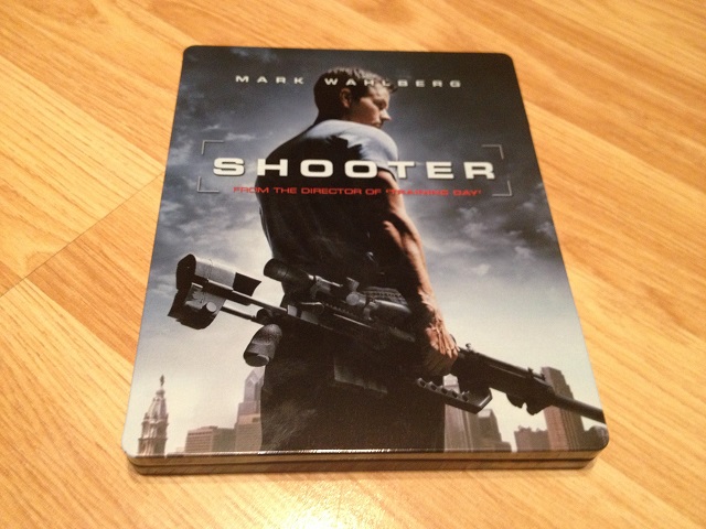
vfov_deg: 40.7
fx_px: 714
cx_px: 353
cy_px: 264
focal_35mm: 35
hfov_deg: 52.6
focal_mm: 4.28
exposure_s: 1/20
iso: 320
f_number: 2.4
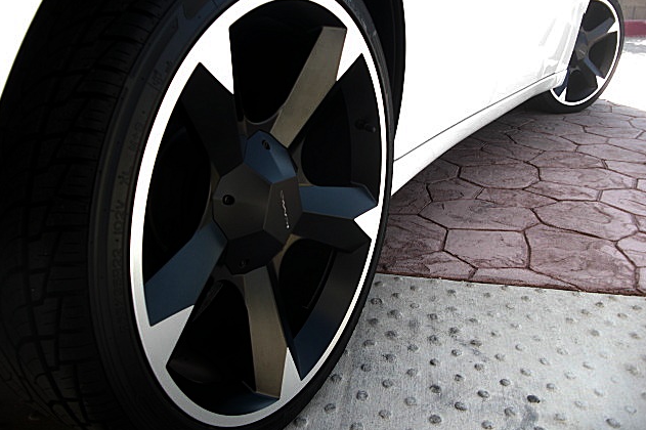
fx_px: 682
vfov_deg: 35.0
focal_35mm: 38
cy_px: 190
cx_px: 326
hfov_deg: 50.7
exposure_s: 1/100
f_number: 2.8
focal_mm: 6.3
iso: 50
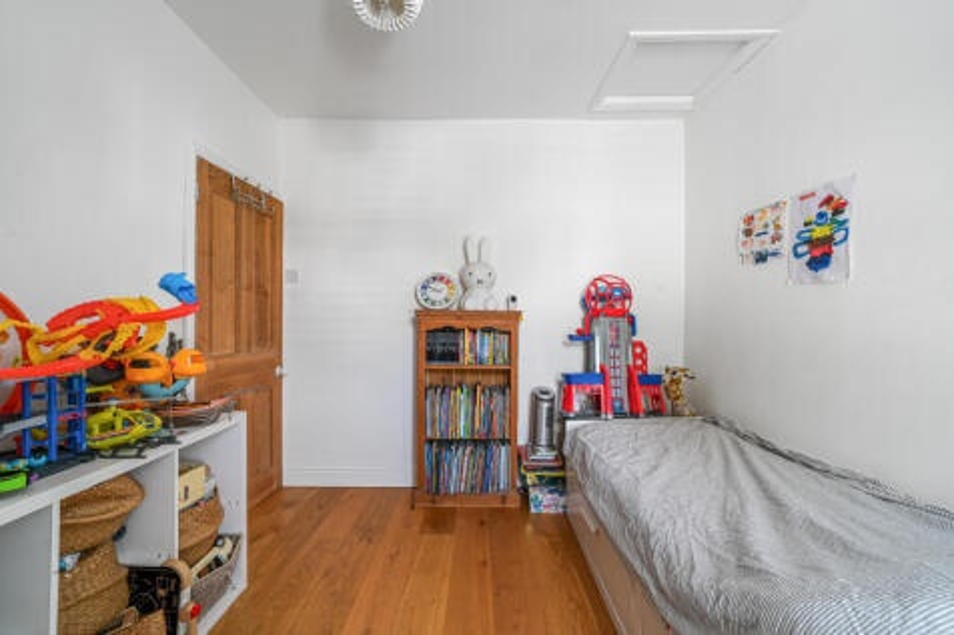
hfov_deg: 104.3
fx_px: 371
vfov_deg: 81.2
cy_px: 318
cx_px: 477
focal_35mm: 14
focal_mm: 14
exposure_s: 1/3
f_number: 8
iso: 400
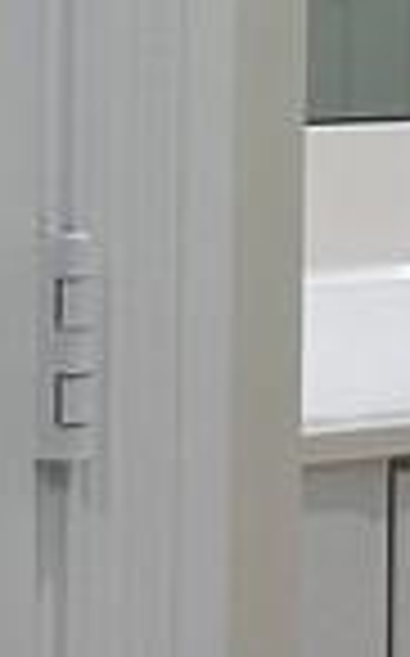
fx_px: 3207
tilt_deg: -1.9
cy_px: -153
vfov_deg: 11.5
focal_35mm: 179
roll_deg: -1.5
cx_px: 1978
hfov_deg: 5.6
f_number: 1.78
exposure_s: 1/170
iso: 80
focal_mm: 6.86
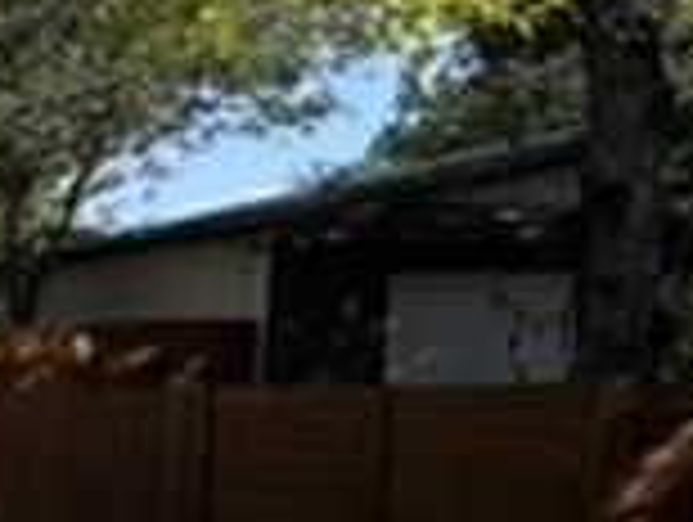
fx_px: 1865
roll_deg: -0.8
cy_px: 526
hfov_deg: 12.5
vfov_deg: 15.6
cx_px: -1220
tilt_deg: -4.8
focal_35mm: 93
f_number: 2.2
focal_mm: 2.22
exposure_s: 1/1078
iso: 40
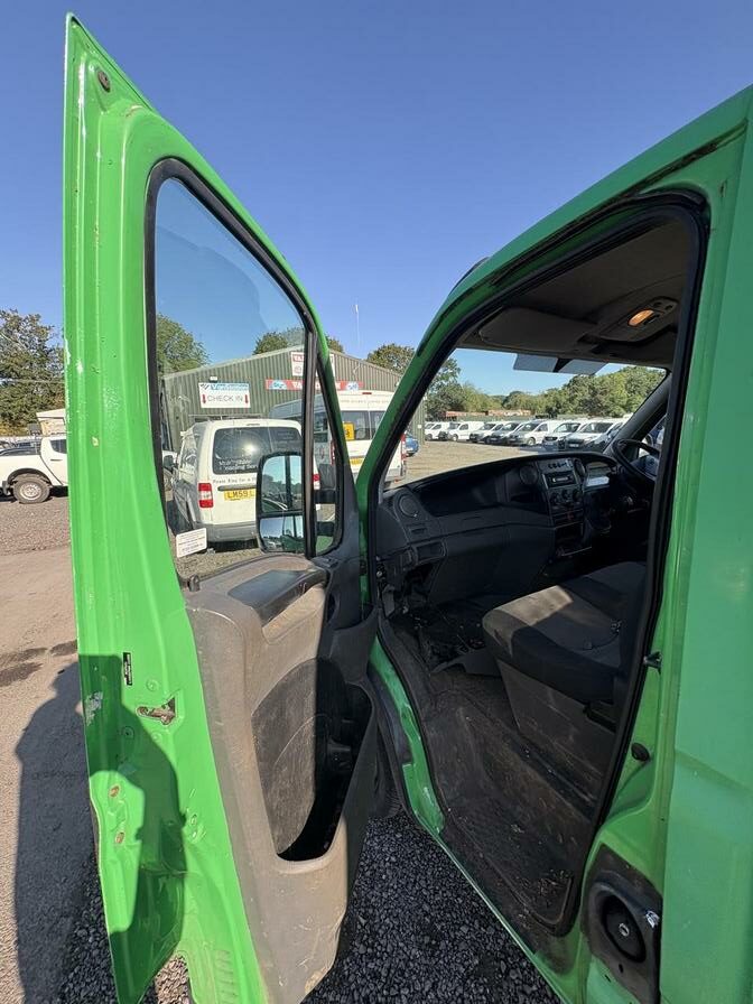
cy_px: 502
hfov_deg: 85.7
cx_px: 376
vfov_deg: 102.1
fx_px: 406
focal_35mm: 14
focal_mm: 2.22
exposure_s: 1/533
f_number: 2.2
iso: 64
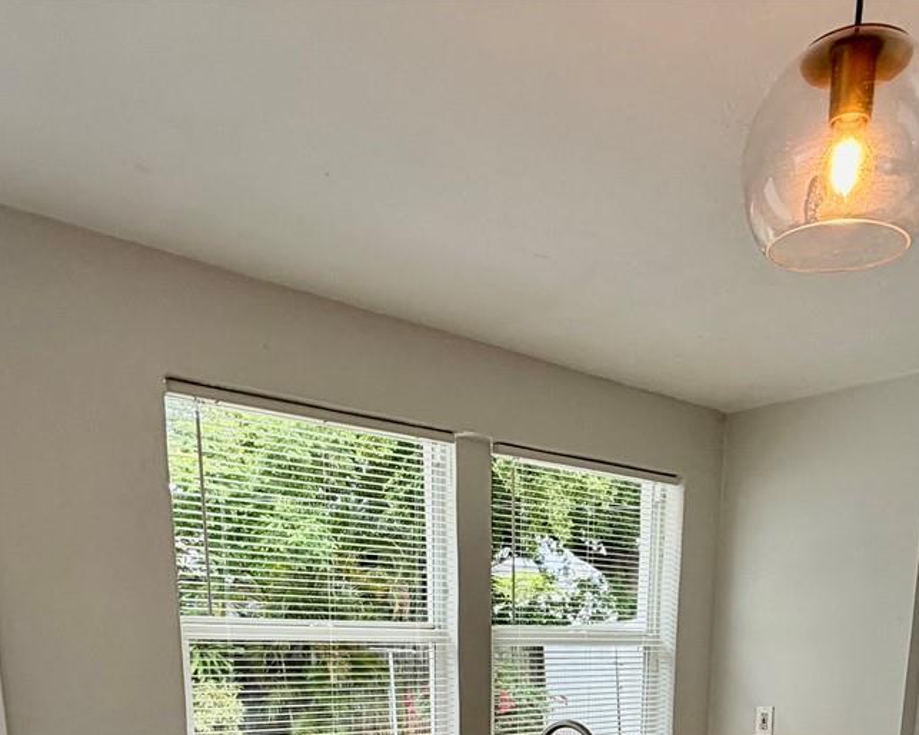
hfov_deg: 52.5
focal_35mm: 34
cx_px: 546
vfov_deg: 35.4
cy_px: 855
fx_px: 924
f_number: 2.2
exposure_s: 1/121
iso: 80
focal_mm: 2.22
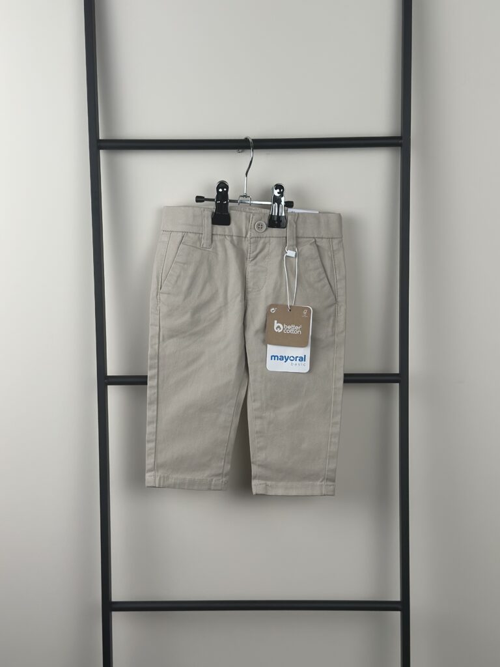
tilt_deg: -7.7
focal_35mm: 48
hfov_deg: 30.3
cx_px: 250
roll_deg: -0.2
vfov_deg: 39.7
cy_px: 334
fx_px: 924
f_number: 1.78
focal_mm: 6.86
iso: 80
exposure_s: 1/454
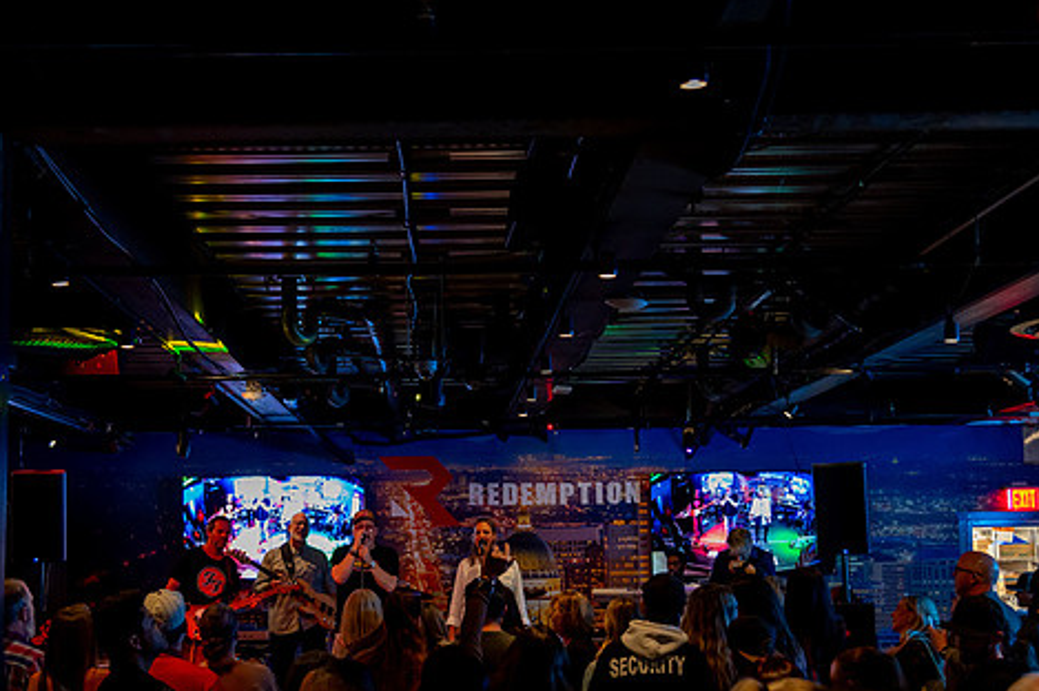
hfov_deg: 41.8
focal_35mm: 47
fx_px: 1355
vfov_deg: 28.5
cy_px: 419
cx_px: 425
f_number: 4
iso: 6400
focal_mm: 38
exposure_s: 1/40
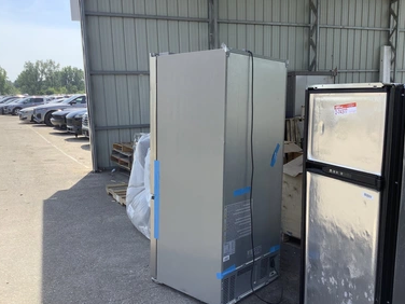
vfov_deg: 42.9
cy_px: 161
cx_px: 210
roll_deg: +1.8
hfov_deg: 55.3
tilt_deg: -9.8
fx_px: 386
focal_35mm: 33
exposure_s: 1/458
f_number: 2.4
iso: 25
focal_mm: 3.3
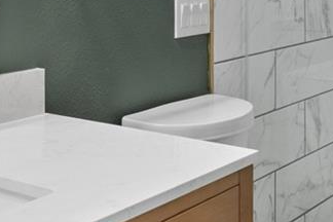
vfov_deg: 16.1
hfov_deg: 25.1
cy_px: -60
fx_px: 747
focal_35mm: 81
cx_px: 174
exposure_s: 3.2
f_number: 9
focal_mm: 10.9
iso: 125
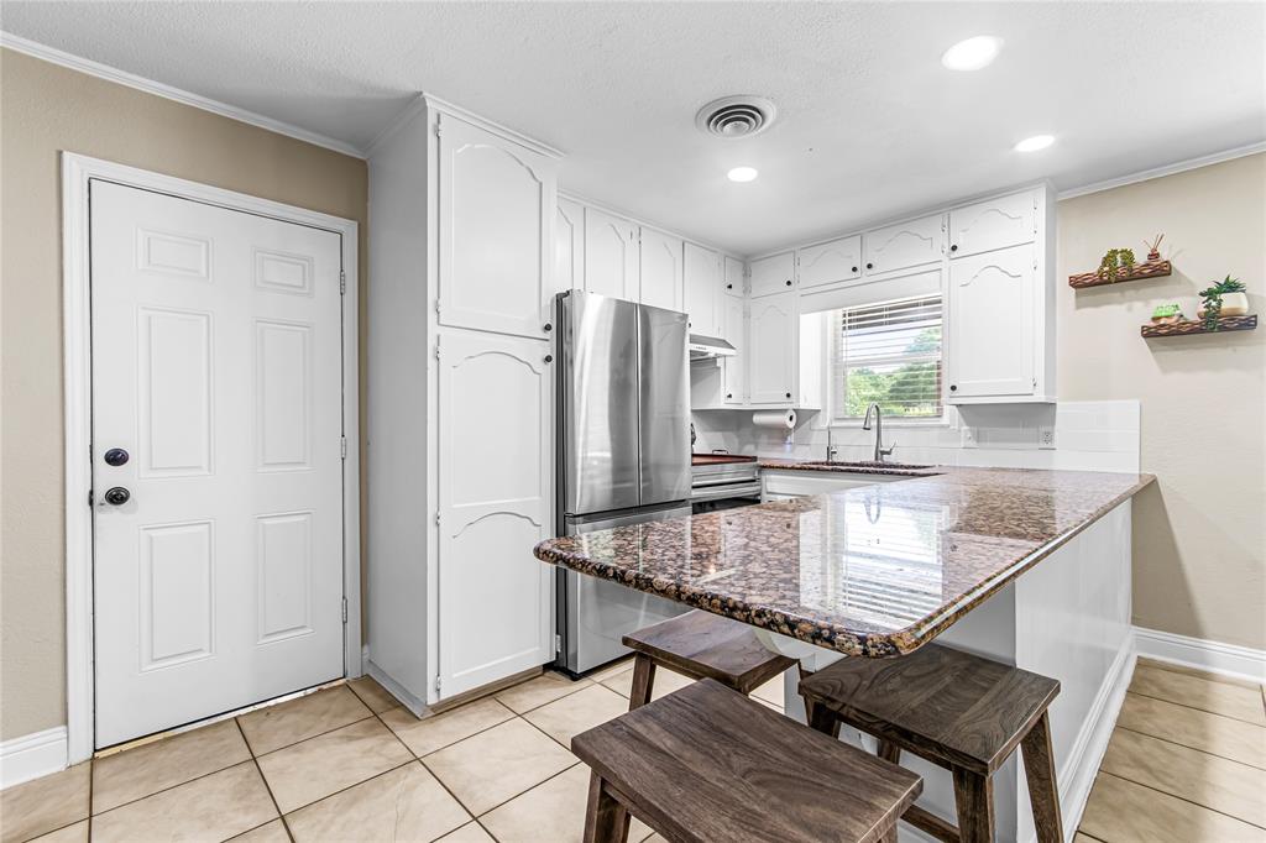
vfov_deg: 77.3
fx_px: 527
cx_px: 633
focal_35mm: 15
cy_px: 422
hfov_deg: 100.4
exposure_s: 1.6
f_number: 11
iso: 100
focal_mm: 10
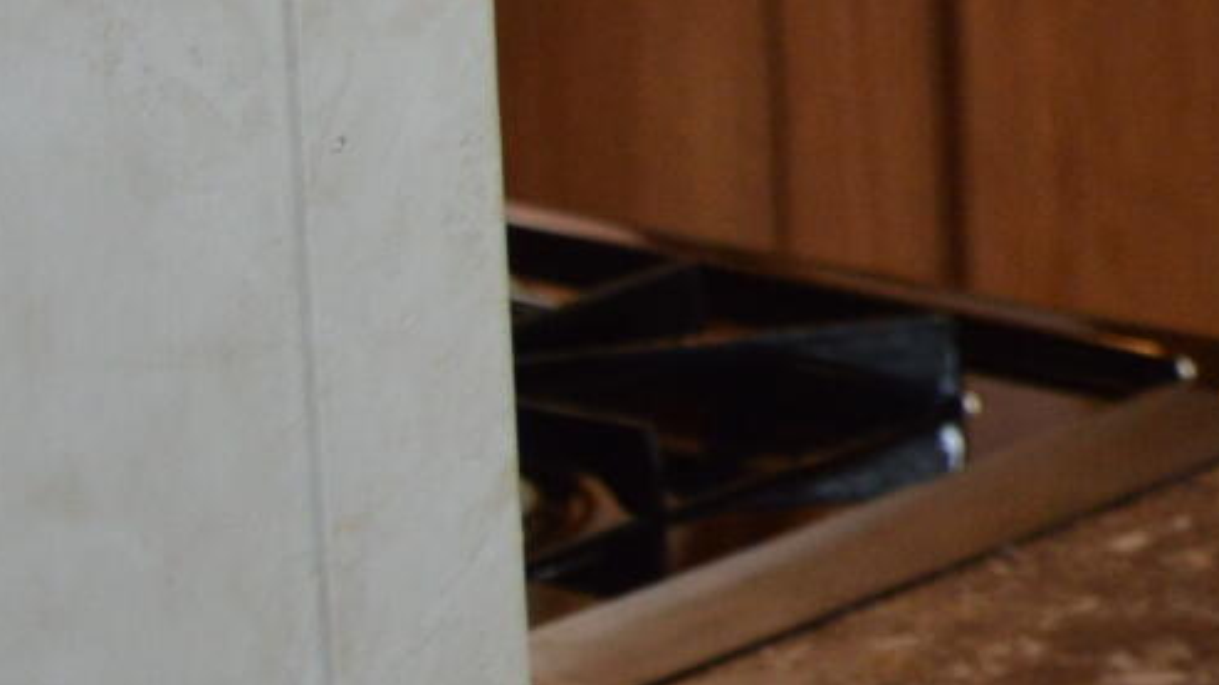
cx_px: 3180
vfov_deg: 6.7
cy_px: -999
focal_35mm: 172
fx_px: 5558
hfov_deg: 10.3
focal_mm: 18
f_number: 4
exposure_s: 1/80
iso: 400
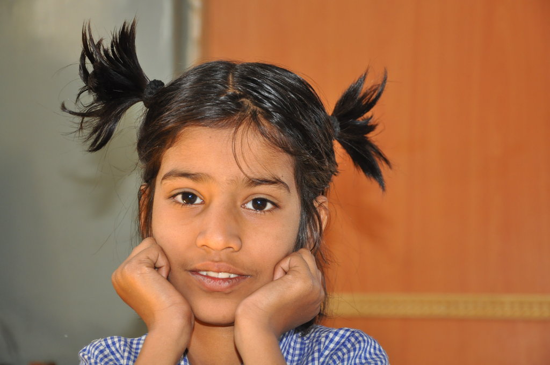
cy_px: 182
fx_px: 1419
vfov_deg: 14.7
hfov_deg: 21.9
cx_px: 275
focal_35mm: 93
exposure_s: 1/60
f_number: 5.3
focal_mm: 62
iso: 800
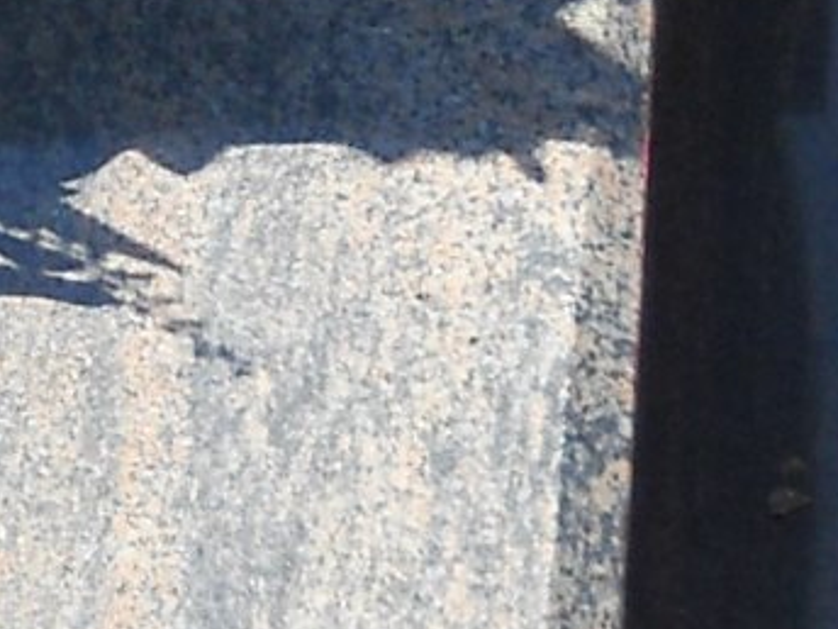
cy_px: -473
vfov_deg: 6.3
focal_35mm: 232
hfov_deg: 8.3
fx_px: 5616
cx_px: -448
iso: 80
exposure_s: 1/320
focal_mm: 6.72
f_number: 3.1
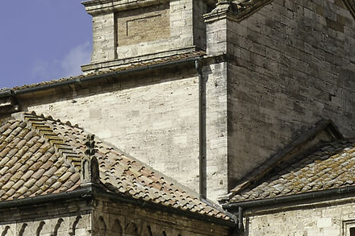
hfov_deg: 15.6
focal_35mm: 131
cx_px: 263
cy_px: 147
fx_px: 1291
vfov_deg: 10.5
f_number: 11
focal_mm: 16
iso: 200
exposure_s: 1/125
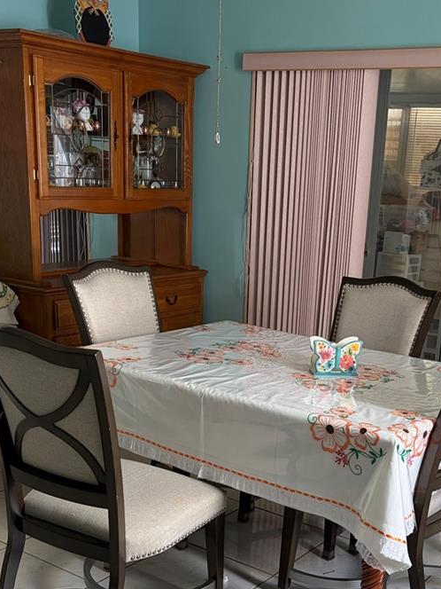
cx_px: 282
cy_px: 419
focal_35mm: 47
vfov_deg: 39.7
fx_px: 798
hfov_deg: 30.7
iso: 125
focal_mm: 5.96
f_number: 1.6
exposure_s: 1/62
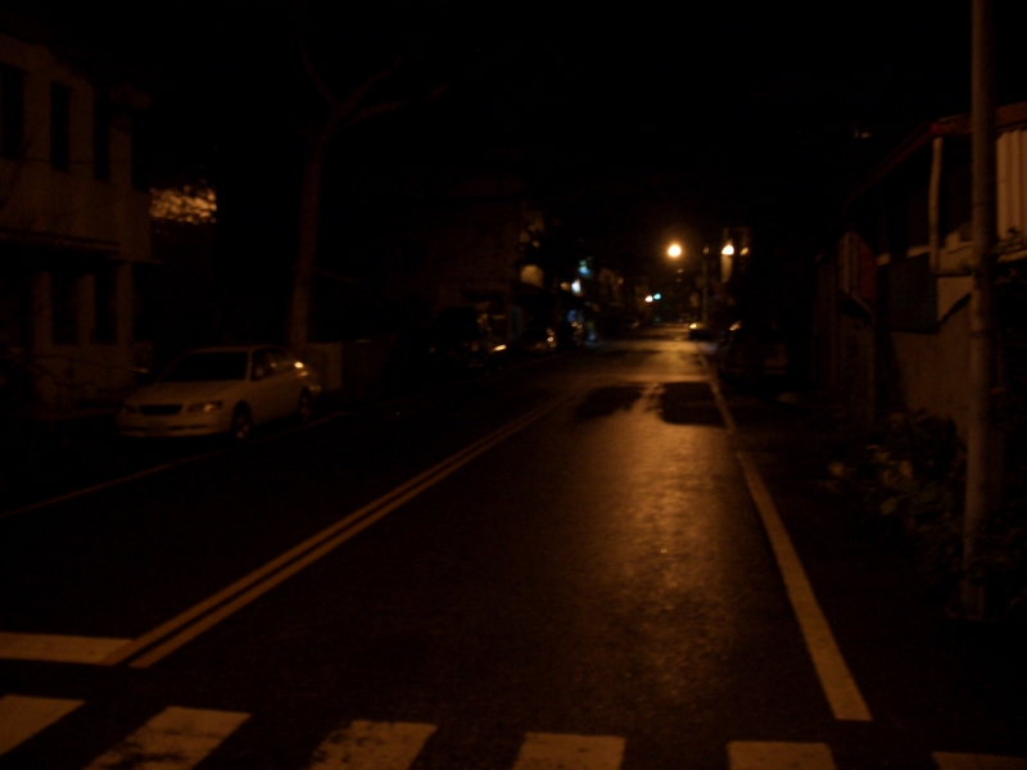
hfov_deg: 52.6
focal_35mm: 35
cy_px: 385
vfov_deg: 40.7
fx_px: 1038
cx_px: 514
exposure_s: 1/8
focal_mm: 5.8
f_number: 2.6
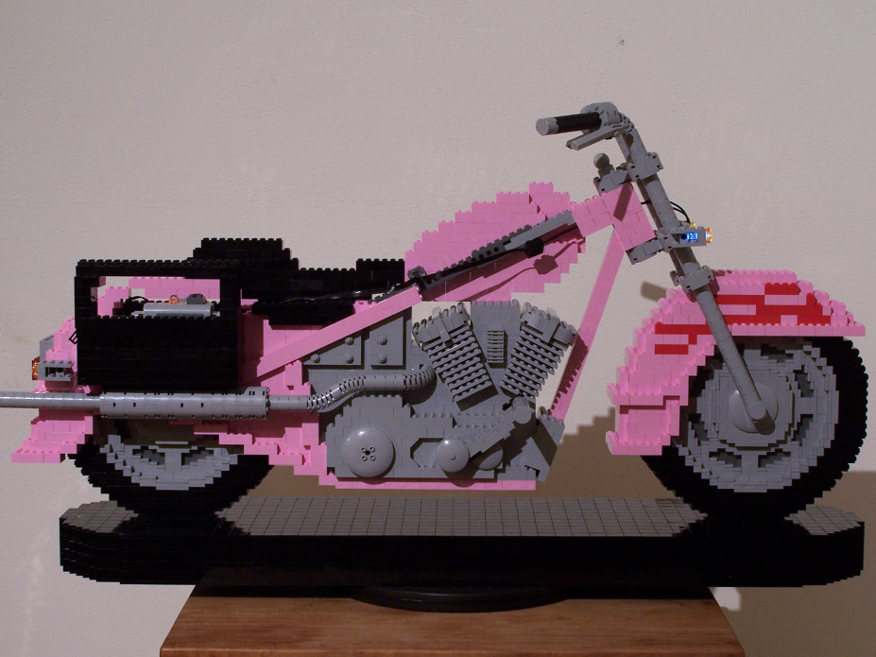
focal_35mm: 74
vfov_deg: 19.9
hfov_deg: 26.3
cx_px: 458
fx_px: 1872
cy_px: 335
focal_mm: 11.1
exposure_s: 1/2
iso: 80
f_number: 3.2
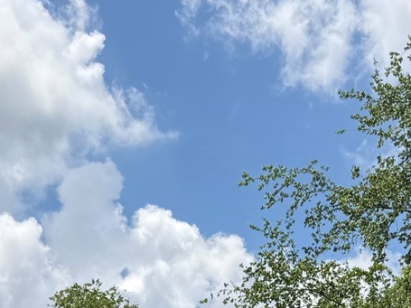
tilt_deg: +3.5
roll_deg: -0.4
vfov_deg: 12.1
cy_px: 620
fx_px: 1282
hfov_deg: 18.2
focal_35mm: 108
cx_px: 150
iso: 80
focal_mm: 6.76
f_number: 1.78
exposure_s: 1/6711
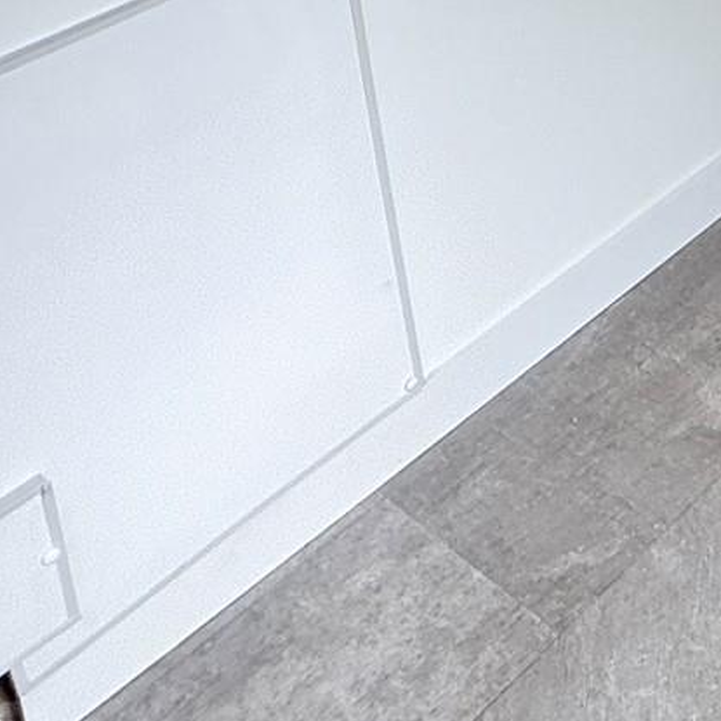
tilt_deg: -12.0
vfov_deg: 21.1
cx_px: 1194
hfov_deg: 21.5
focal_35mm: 61
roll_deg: +0.0
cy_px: -502
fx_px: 1437
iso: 100
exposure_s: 1/99
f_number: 2.2
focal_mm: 2.22
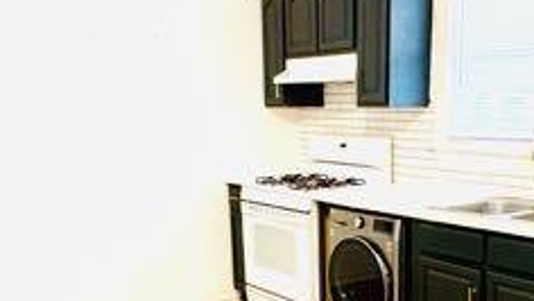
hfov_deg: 38.2
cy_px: 295
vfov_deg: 21.5
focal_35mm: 54
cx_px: 335
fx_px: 765
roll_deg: +0.4
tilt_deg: -14.9
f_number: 2.2
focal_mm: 2.22
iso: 200
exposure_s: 1/60
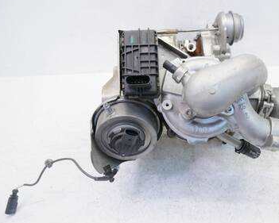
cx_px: 170
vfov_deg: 45.8
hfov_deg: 55.2
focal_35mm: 32
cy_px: 105
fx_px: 264
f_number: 3.5
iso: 200
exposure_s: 1/60
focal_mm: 12
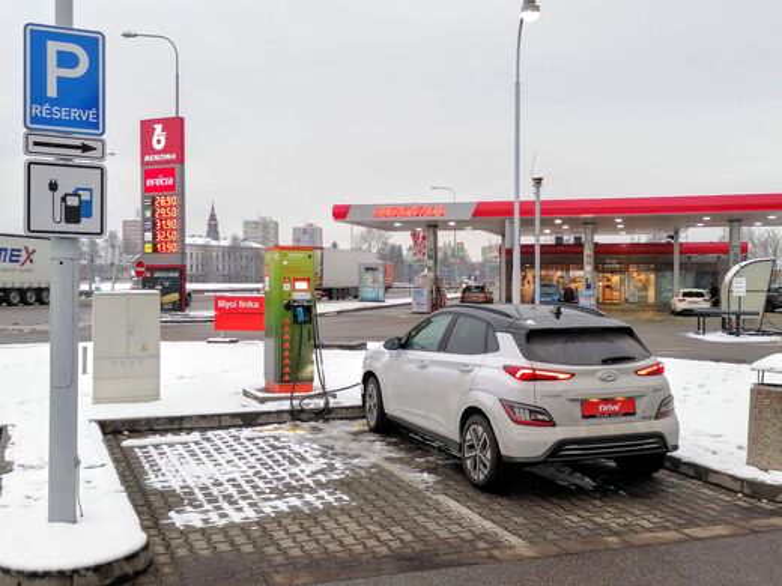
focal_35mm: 40
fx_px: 904
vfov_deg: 36.0
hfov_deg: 46.8
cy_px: 293
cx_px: 391
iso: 100
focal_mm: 5.3
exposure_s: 3
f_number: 1.8
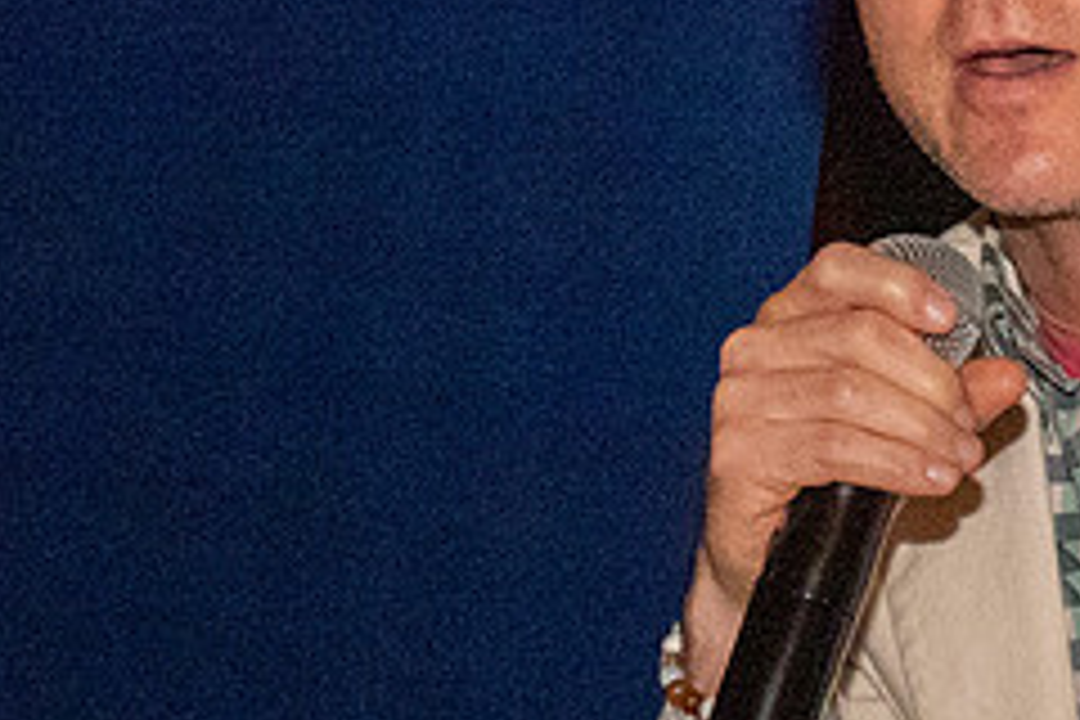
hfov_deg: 7.5
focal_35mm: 271
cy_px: 336
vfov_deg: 5.1
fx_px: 8129
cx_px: 1425
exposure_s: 1/200
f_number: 14
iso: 12800
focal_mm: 68
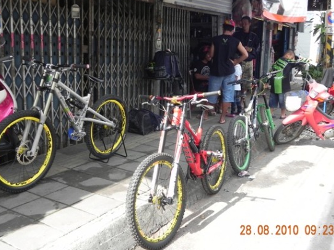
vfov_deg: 37.7
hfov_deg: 49.0
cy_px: 116
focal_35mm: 38
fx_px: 366
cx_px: 166
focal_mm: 5.9
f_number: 5
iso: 160
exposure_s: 1/166
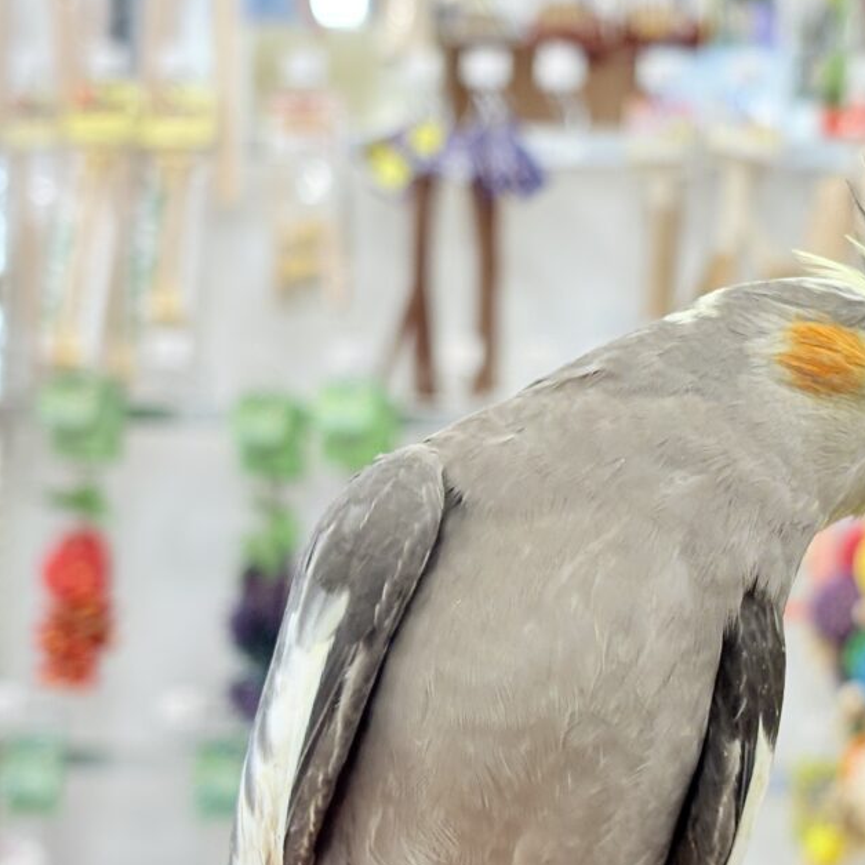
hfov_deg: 19.5
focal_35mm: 88
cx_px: 715
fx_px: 2488
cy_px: 479
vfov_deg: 19.7
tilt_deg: +4.2
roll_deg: -0.7
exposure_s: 1/100
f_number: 1.6
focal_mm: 5.96
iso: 125
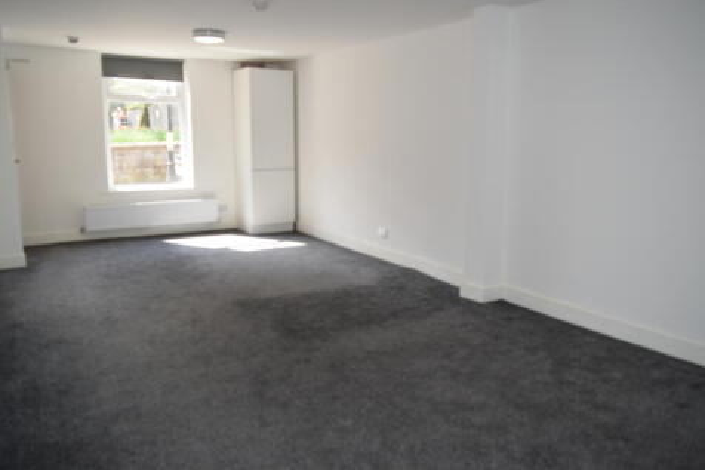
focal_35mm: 27
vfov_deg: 47.9
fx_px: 529
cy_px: 235
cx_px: 352
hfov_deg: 67.4
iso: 200
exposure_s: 1/125
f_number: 5.6
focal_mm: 18
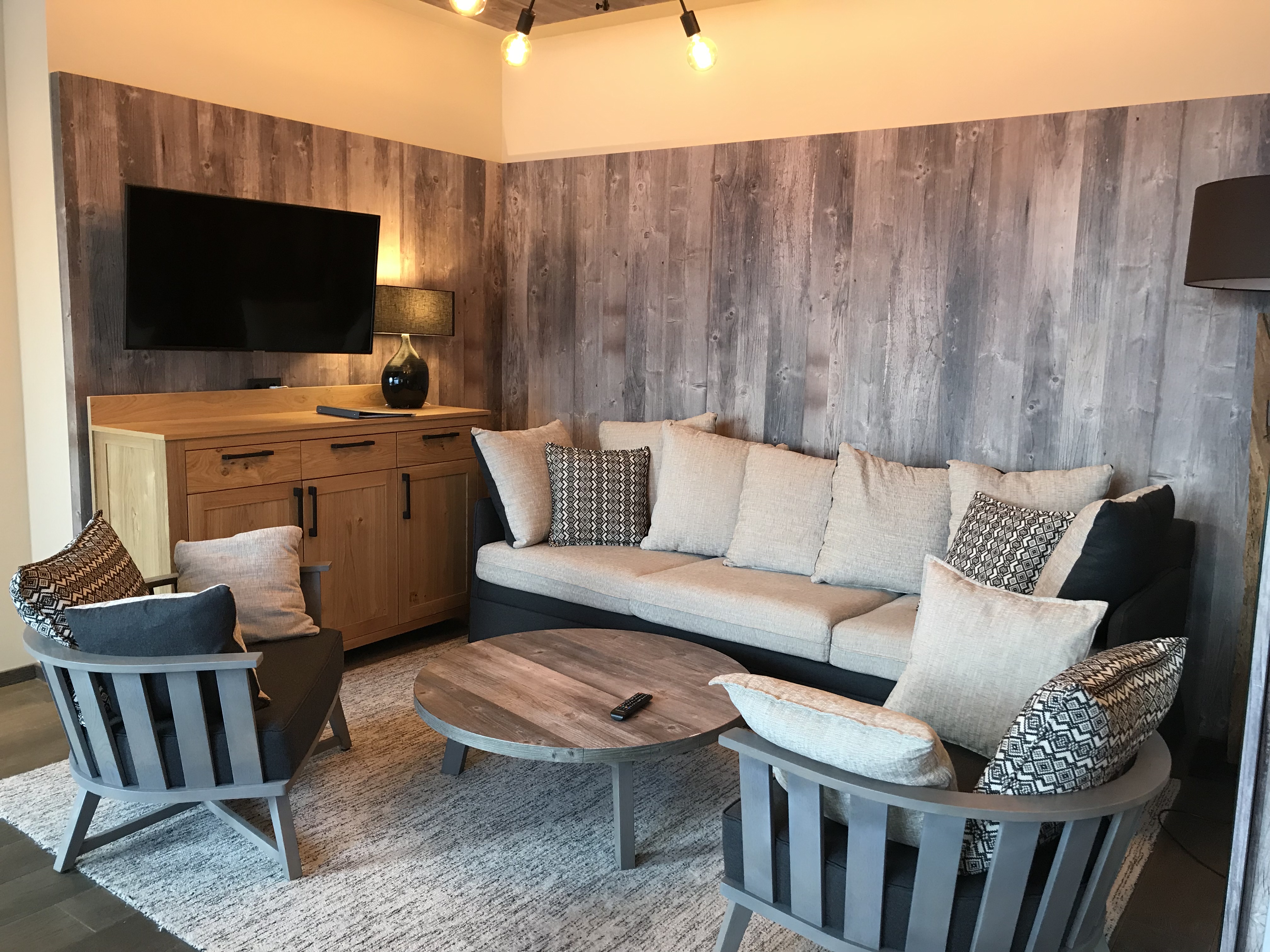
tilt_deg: -9.4
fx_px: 1027
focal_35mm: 28
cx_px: 635
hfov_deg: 63.4
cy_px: 476
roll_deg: -1.5
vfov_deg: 49.7
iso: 32
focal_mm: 3.99
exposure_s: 1/20
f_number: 1.8
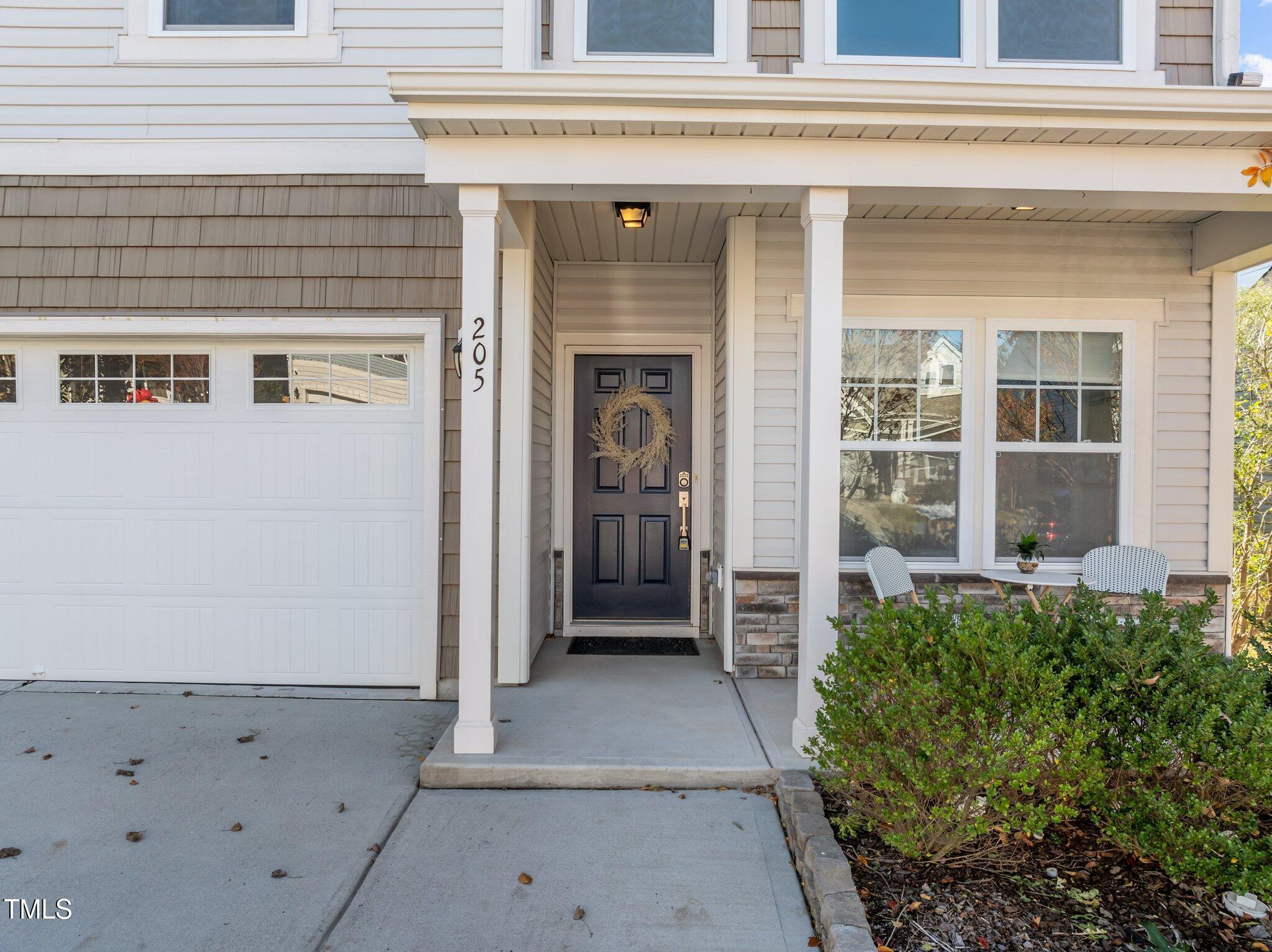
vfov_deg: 56.8
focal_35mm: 24
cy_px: 476
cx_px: 636
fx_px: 881
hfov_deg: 71.6
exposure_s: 1/320
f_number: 2.8
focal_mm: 12.29
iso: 100
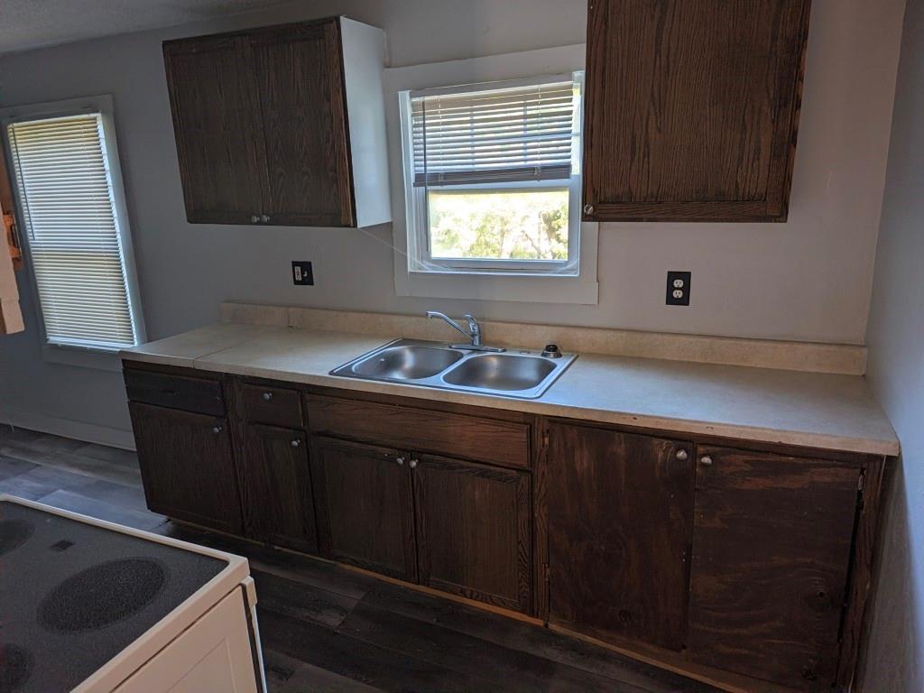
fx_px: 614
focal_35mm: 23
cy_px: 346
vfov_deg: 58.9
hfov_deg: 73.9
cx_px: 462
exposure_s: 1/33
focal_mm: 5.28
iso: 28
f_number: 1.7
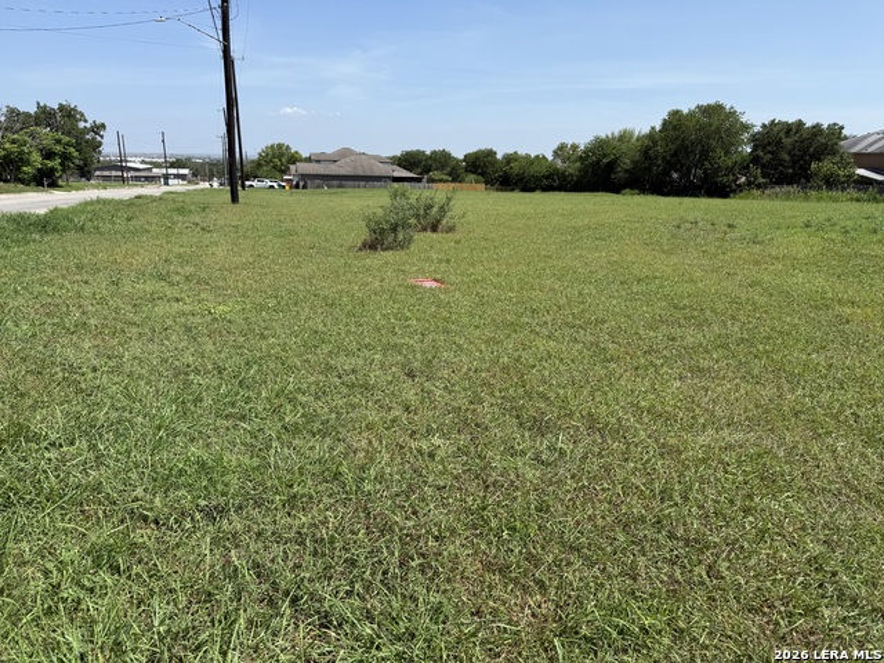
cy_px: 332
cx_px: 442
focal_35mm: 24
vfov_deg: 56.8
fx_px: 613
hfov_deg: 71.6
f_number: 1.78
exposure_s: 1/4167
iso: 80
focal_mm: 6.76
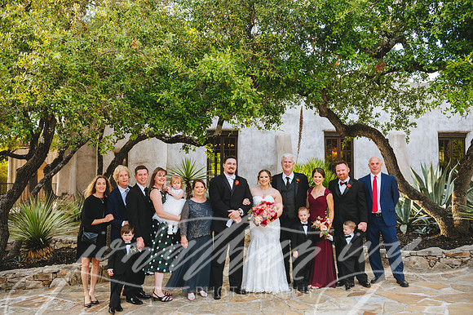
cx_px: 236
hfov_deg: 55.8
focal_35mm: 34
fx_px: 446
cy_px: 158
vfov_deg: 38.8
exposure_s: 1/160
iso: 125
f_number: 3.5
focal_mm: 34
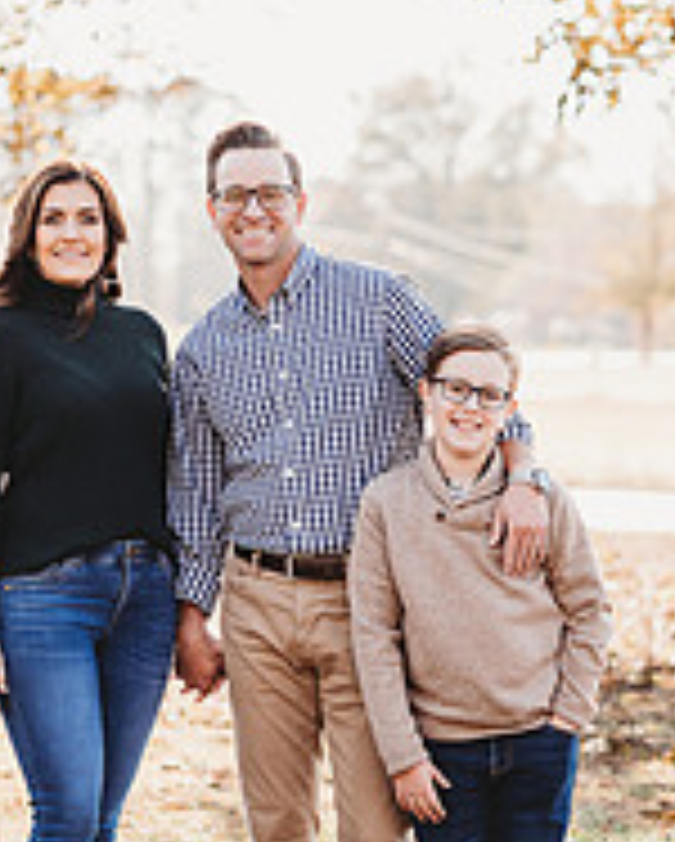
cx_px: 180
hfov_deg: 8.1
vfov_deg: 10.0
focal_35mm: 192
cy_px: 383
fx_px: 4787
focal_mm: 85
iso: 200
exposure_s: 1/640
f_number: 2.5
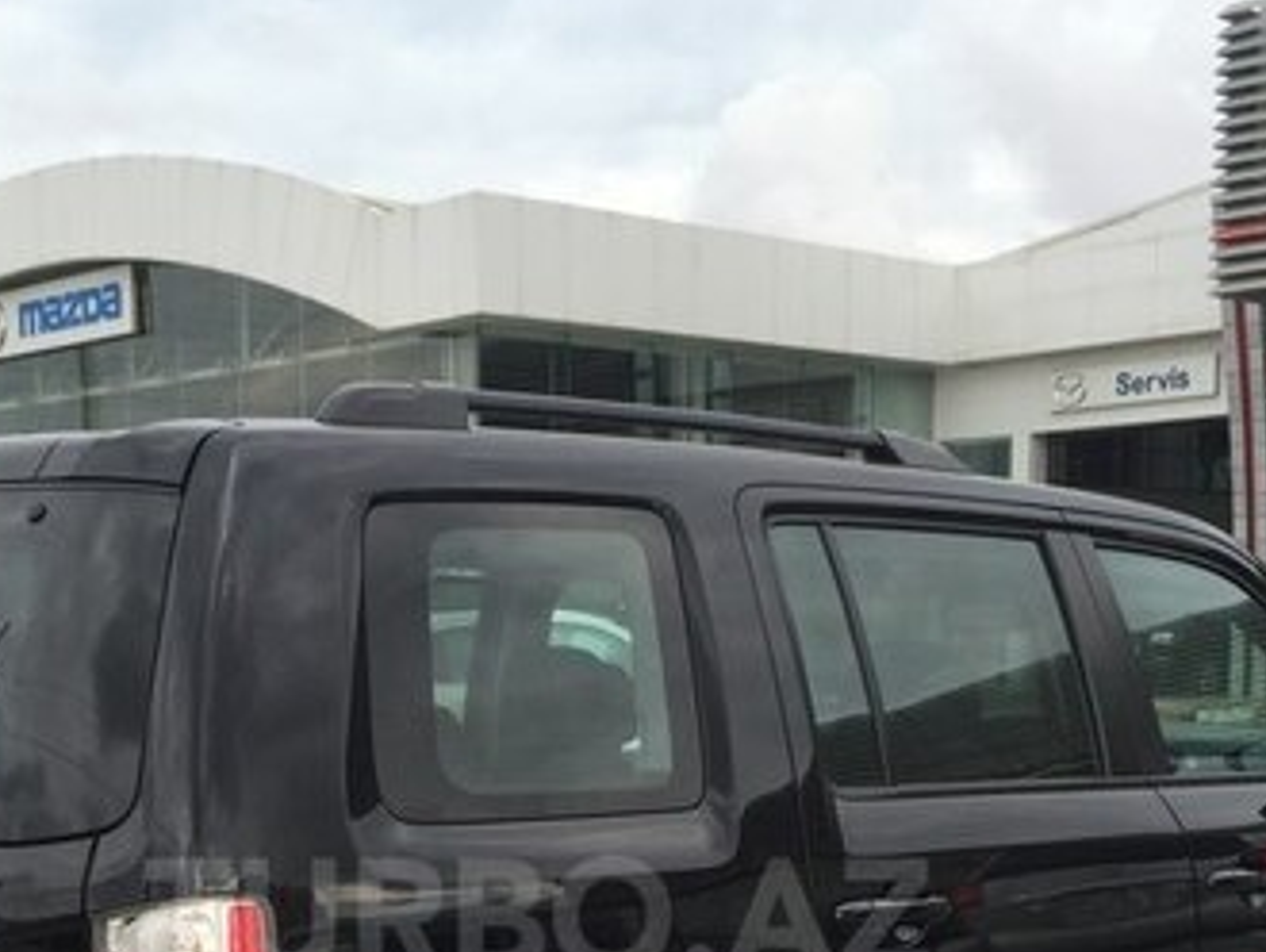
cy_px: 916
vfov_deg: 24.3
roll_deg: -0.4
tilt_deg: -8.3
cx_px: 537
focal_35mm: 58
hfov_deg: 33.2
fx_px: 2123
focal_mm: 4.15
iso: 32
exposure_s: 1/719
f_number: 2.2
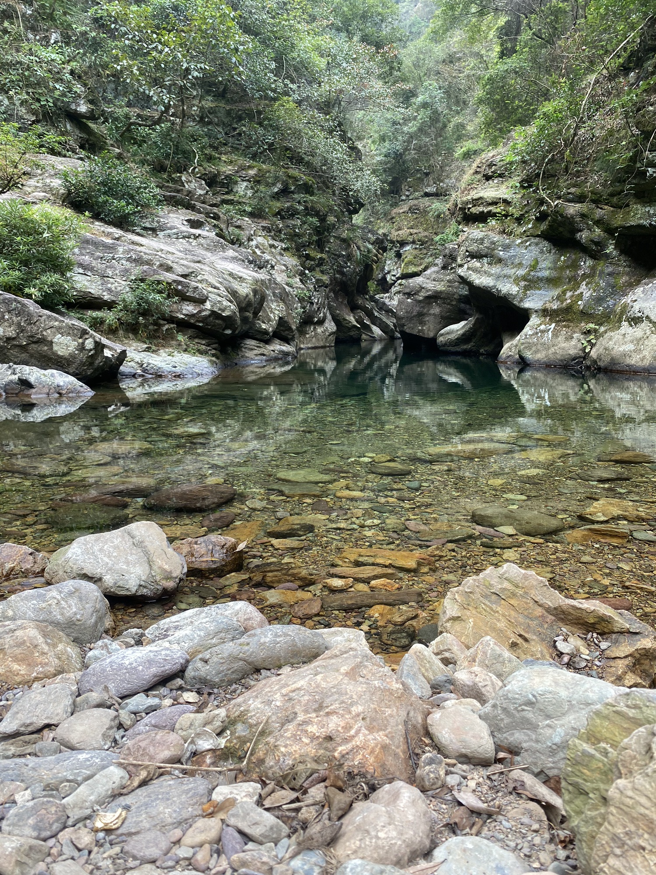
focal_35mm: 26
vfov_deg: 67.3
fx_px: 657
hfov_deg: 53.1
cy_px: 438
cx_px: 328
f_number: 1.8
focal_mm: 4.25
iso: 32
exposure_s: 1/178
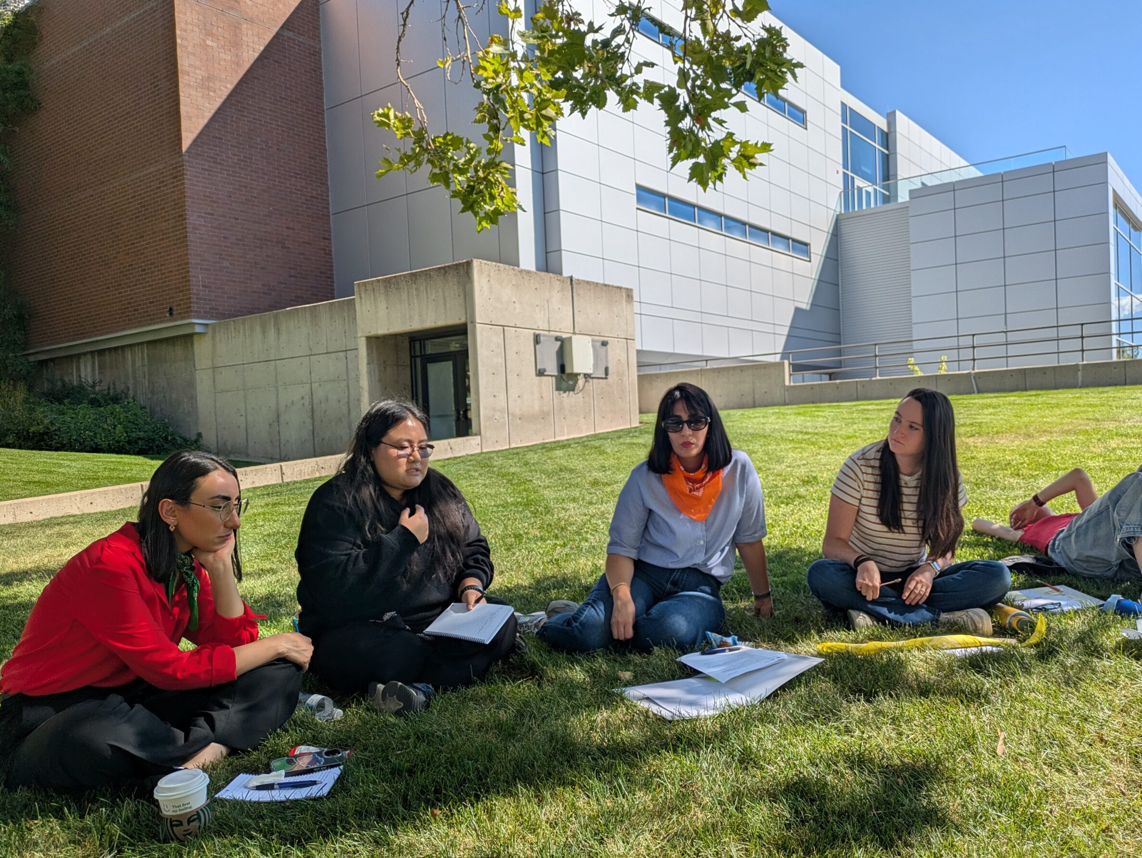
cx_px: 609
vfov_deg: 51.4
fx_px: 891
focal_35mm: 27
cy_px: 455
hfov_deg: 65.2
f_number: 1.89
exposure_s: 1/1692
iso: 44
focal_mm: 5.43
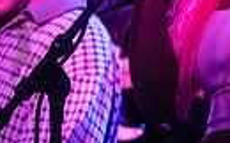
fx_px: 3557
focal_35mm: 568
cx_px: 237
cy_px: -80
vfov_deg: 2.3
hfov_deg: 3.7
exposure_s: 1/250
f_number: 2.8
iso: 8000
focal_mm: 105
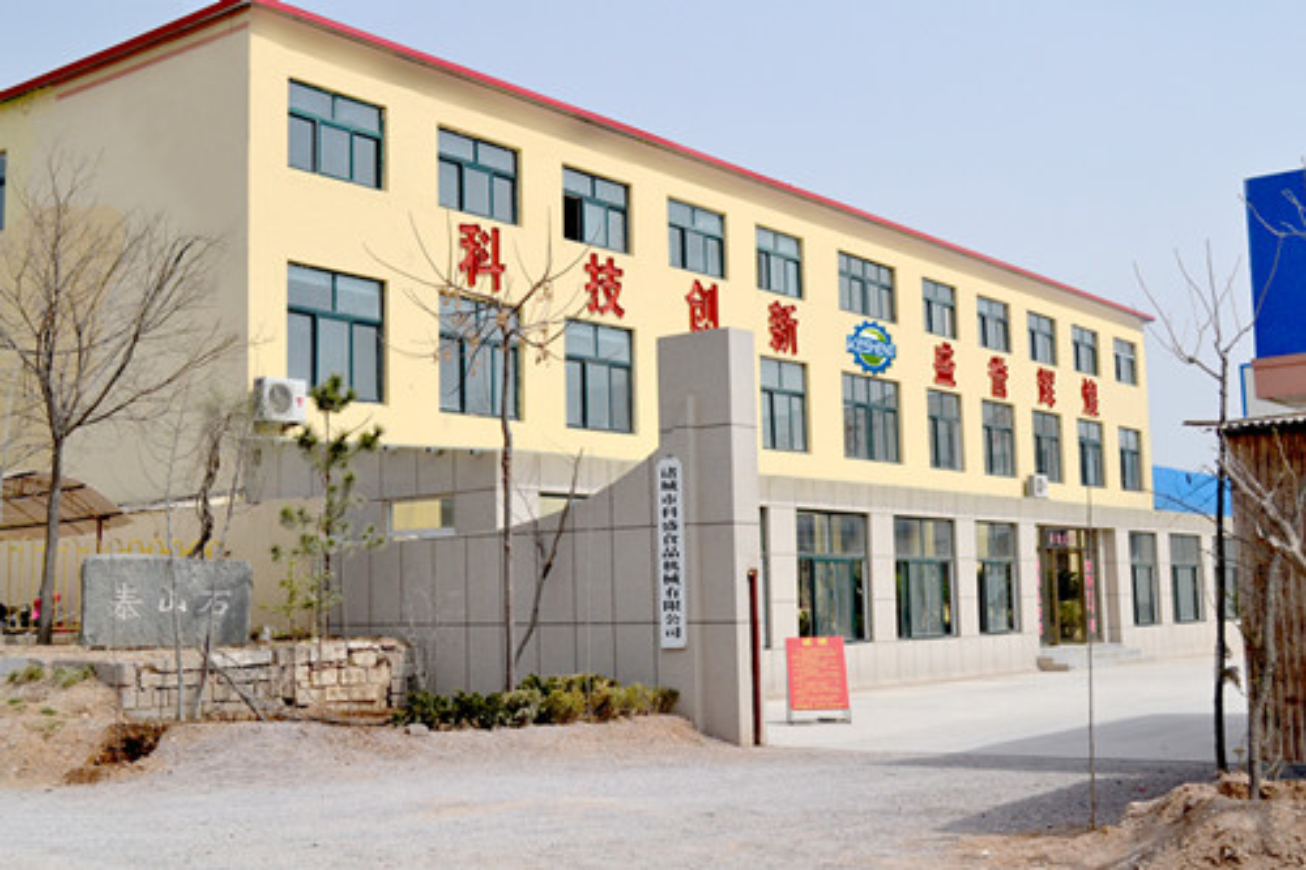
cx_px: 653
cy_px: 435
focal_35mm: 44
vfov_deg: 30.8
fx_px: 1577
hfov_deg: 45.0
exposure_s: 1/2000
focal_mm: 29
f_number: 6.3
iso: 400
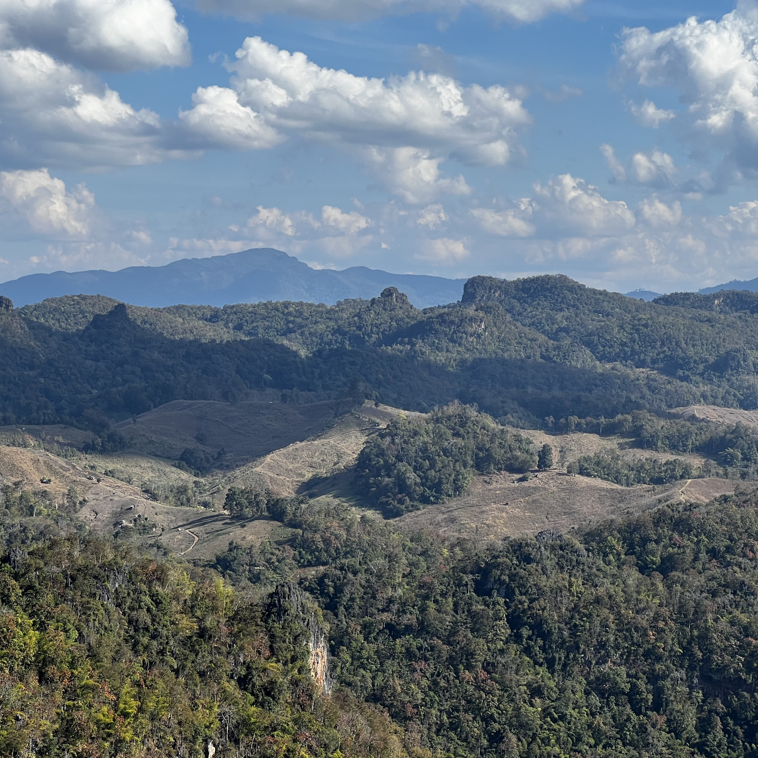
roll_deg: -0.2
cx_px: 414
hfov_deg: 19.1
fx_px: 2254
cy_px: 380
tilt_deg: -0.5
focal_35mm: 91
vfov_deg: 19.1
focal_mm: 9
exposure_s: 1/774
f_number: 2.8
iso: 32
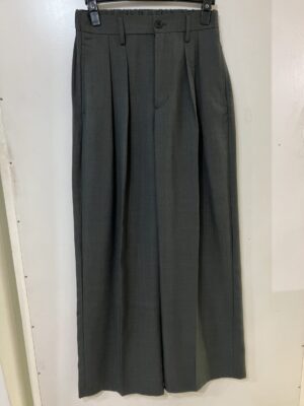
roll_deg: +1.2
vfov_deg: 63.4
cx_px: 152
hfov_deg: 49.7
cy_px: 203
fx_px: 328
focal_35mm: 28
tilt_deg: -19.0
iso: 250
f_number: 1.8
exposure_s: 1/50
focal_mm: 3.99
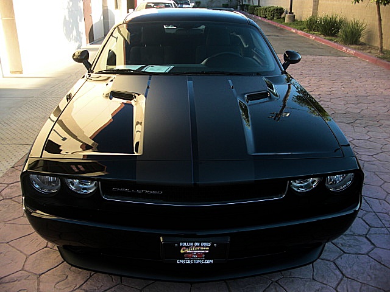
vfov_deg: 39.7
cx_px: 195
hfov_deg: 51.4
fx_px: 406
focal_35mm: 36
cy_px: 146
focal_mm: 6.3
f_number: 2.8
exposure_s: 1/125
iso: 50
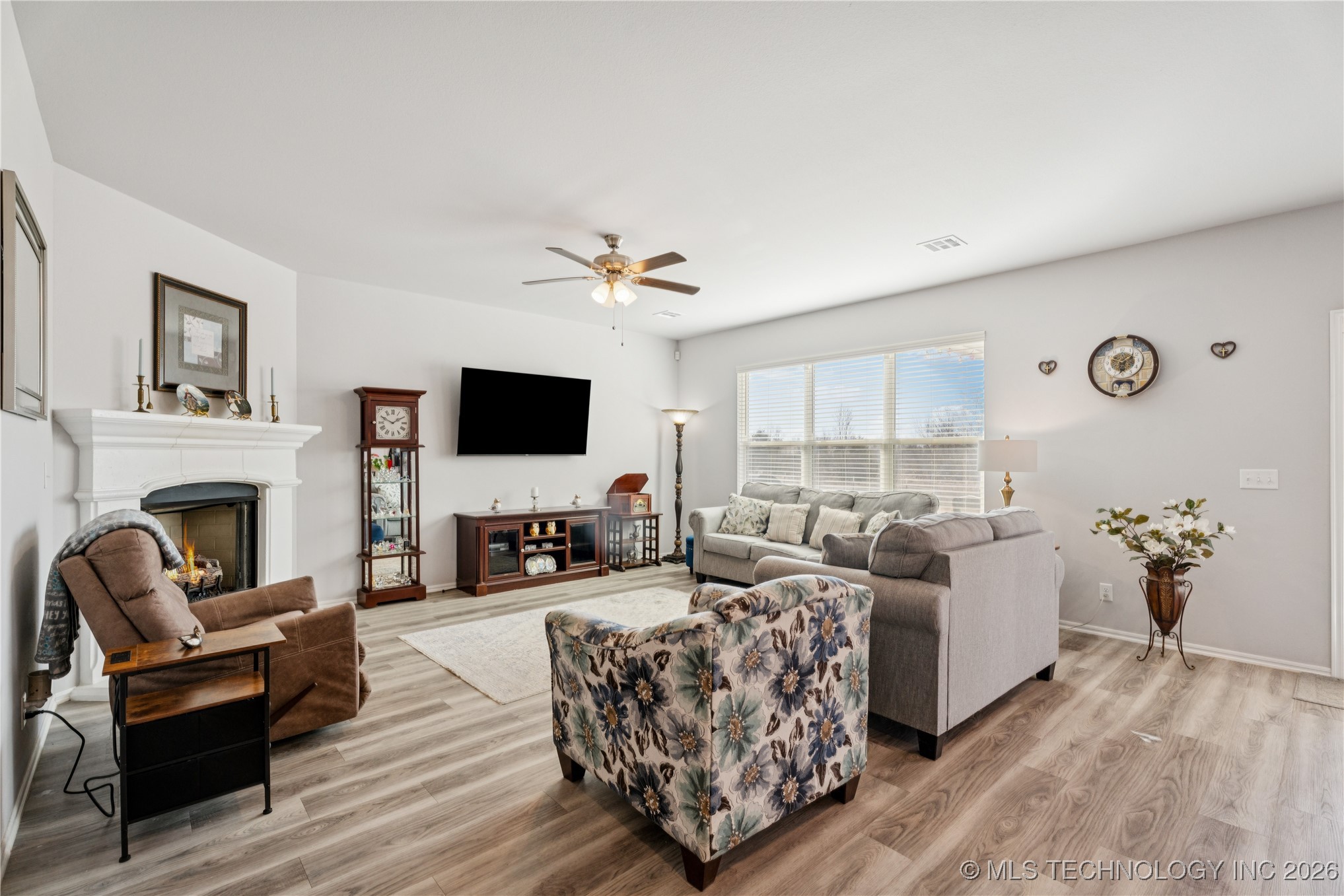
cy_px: 448
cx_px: 672
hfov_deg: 96.7
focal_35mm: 16
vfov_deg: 73.8
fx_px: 597
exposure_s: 1/125
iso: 800
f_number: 8
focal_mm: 16
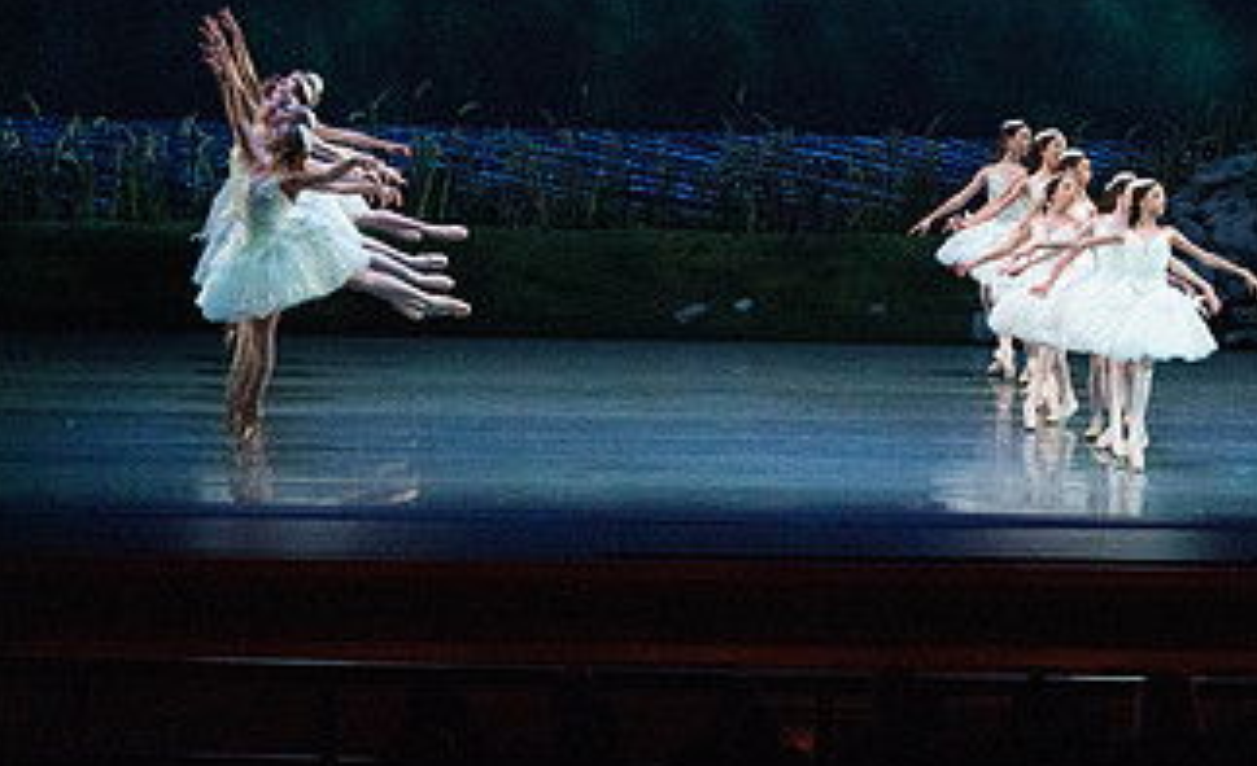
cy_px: 170
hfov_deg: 11.2
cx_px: 1098
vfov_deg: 6.9
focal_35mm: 188
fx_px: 6397
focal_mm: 102
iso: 8000
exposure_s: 1/250
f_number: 5.6
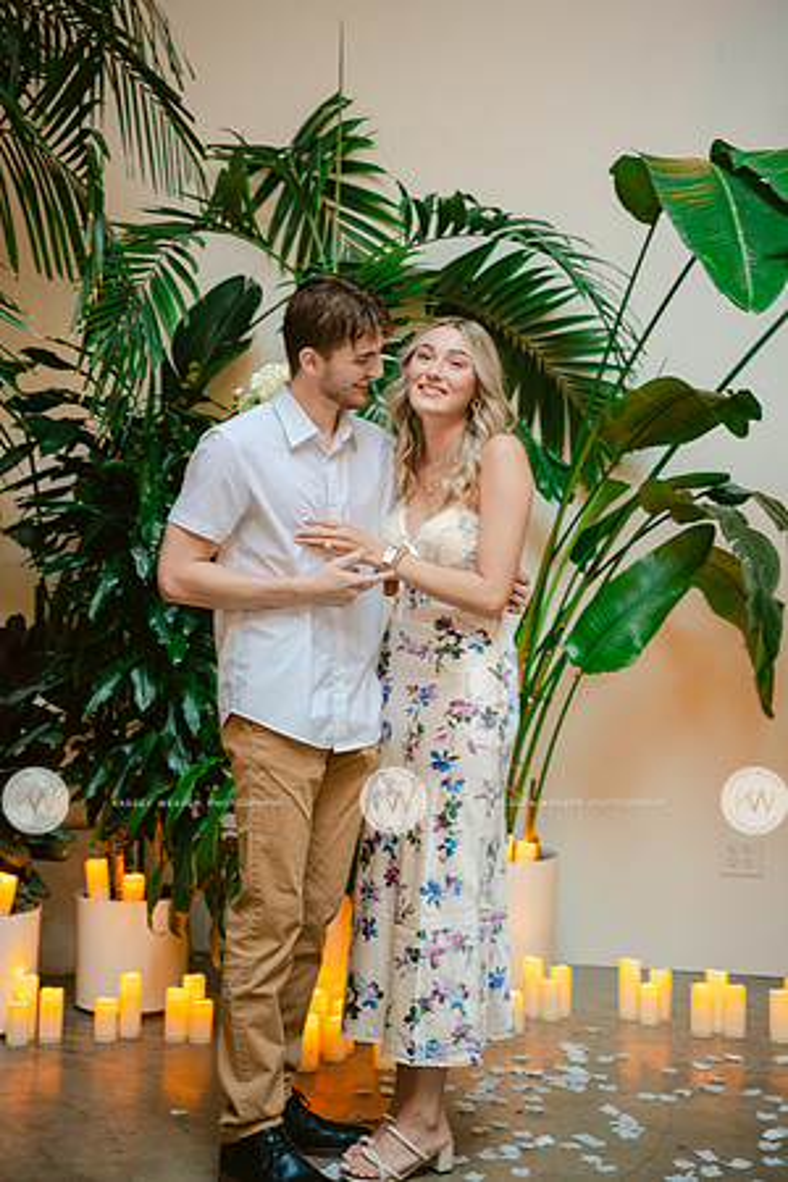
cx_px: 394
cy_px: 591
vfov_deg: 28.8
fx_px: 2298
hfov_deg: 19.5
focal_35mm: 70
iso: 1000
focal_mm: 70
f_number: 2.8
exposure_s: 1/250
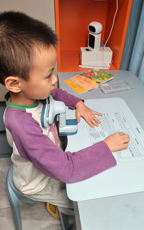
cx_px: 78
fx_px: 182
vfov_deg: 64.6
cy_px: 115
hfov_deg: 43.1
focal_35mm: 29
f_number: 1.9
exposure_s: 1/100
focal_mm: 6.12
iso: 640
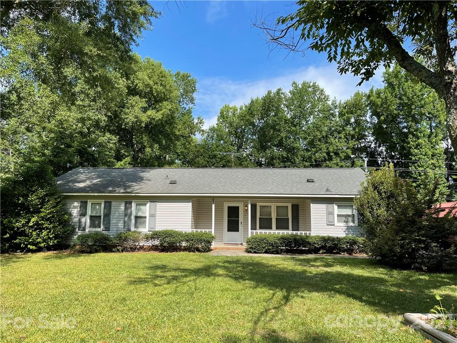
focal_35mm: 26
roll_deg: -1.2
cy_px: 172
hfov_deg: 67.3
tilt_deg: +7.5
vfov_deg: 53.1
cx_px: 228
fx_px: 343
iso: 32
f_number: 1.6
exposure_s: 1/1883
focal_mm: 5.1
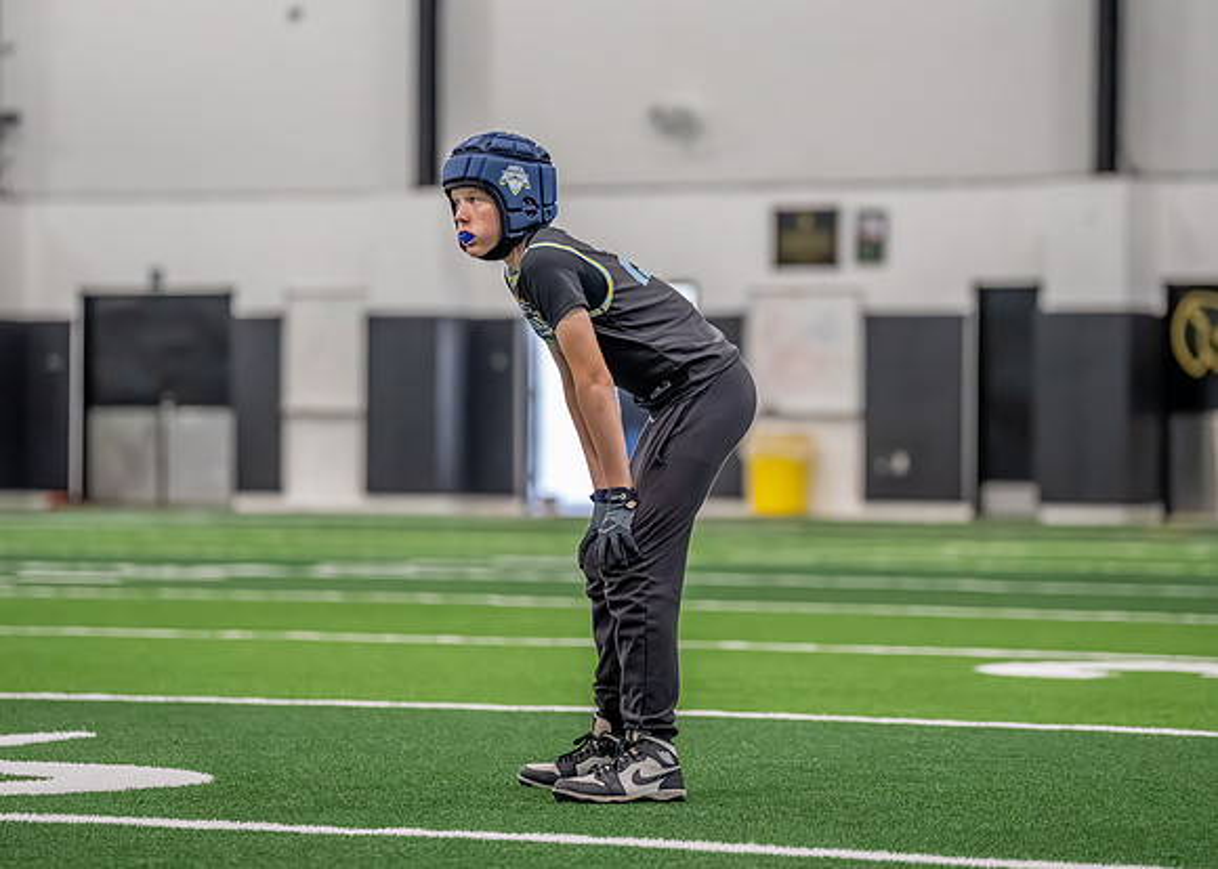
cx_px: 634
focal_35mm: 177
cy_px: 392
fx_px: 6109
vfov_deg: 8.1
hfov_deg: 11.4
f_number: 2.8
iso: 6400
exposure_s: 1/1000
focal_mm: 141
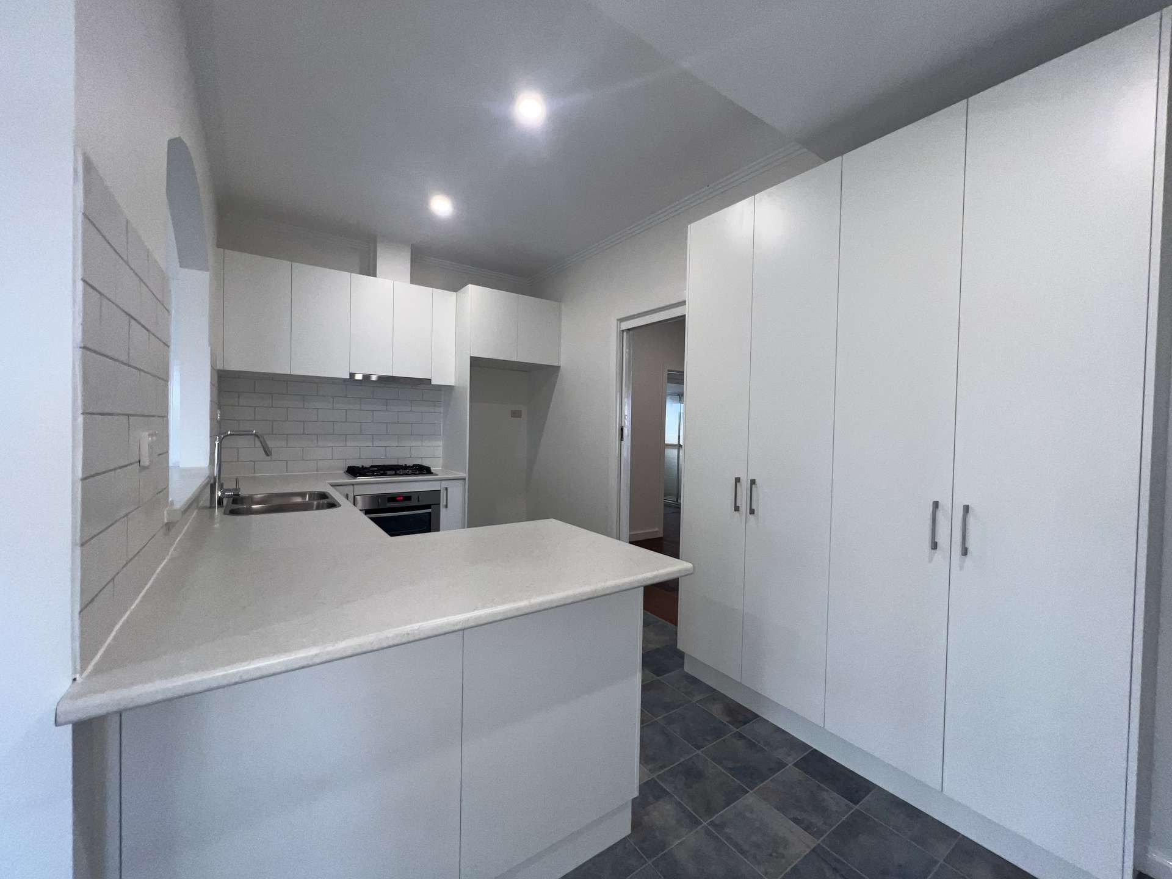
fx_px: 440
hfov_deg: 106.2
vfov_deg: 89.9
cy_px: 440
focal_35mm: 13
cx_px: 586
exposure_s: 1/100
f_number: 1.8
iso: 64
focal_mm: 1.57
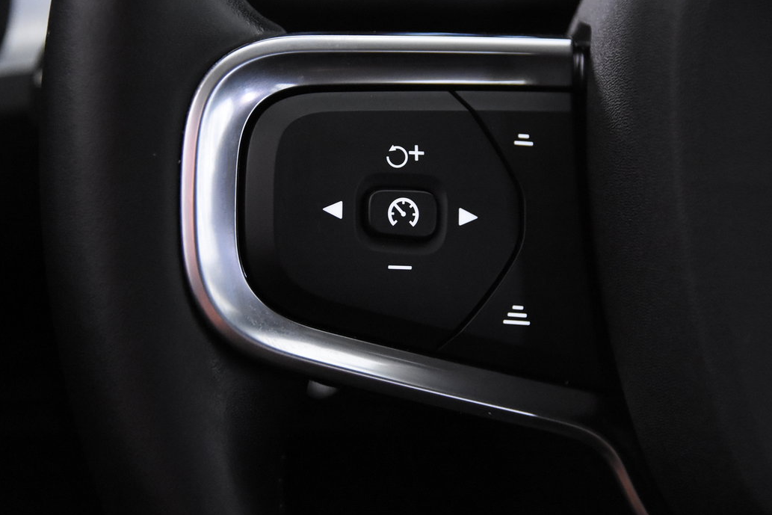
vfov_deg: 16.3
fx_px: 1793
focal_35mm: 84
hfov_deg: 24.3
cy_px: 203
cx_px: 394
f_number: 3.5
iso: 5600
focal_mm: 45
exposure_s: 1/80
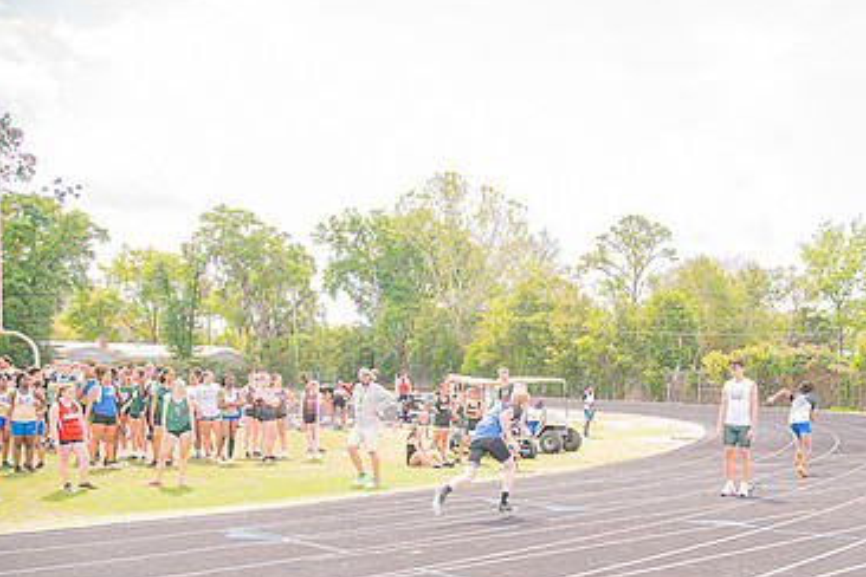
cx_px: 665
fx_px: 914
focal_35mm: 38
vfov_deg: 34.4
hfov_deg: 48.4
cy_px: 423
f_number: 4
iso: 200
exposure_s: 1/200
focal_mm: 24
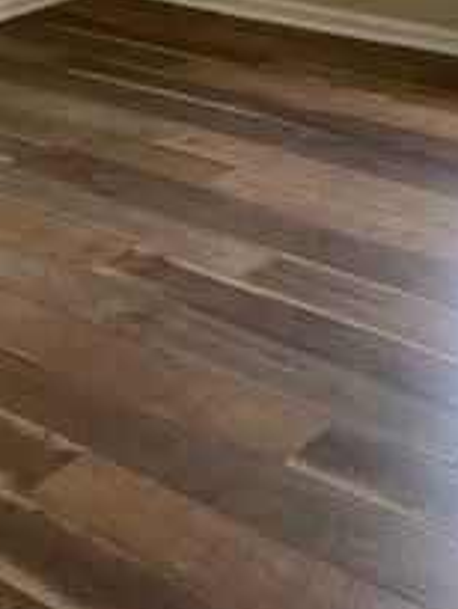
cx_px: 140
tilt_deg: -8.0
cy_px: -152
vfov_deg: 22.0
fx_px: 1427
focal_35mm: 81
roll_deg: +1.4
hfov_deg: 18.2
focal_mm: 4.25
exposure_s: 1/120
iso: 80
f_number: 1.8
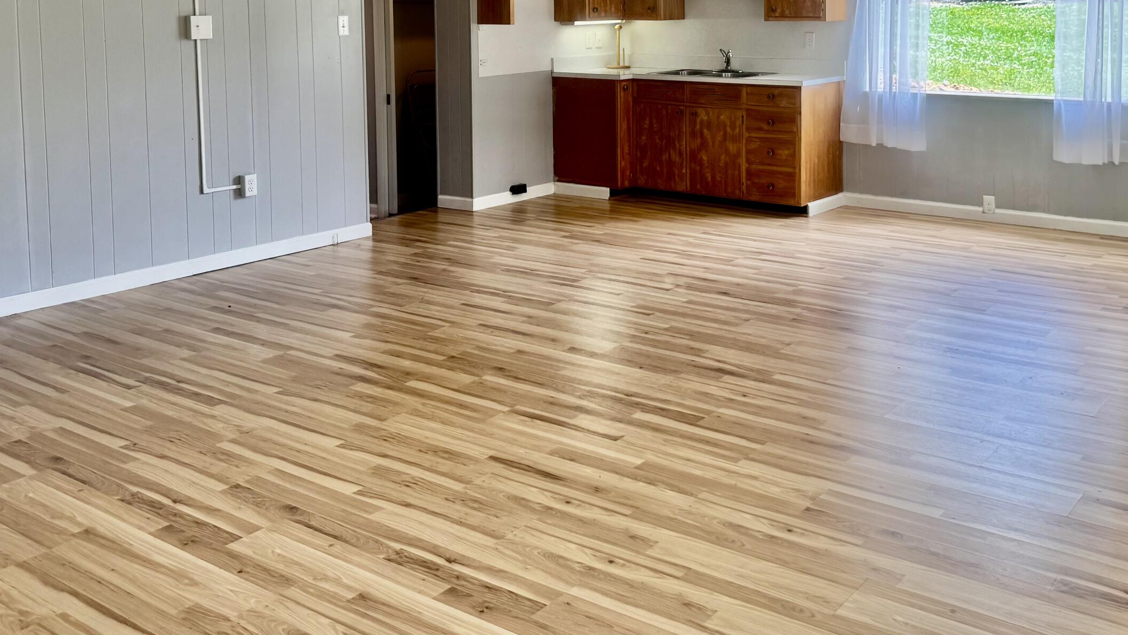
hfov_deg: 53.8
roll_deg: +0.2
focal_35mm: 37
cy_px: 72
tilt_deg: -4.6
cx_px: 637
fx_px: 1107
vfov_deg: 30.7
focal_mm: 6.76
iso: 64
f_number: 1.78
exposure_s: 1/191
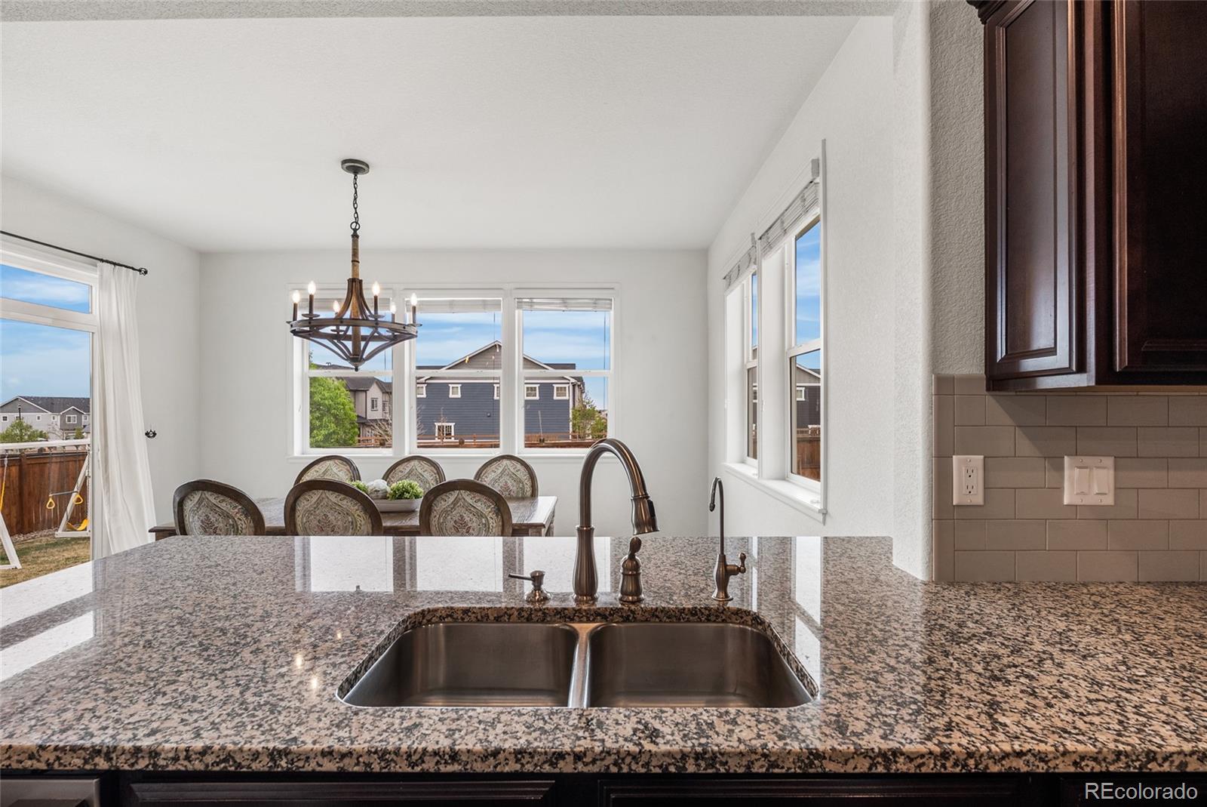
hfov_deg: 93.2
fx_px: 570
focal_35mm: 17
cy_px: 404
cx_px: 604
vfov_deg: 70.5
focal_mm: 17
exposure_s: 1/200
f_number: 8
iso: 200
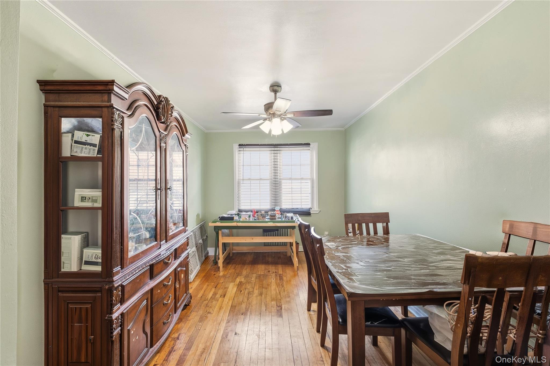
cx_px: 275
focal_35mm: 15
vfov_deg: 77.3
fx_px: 229
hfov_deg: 100.4
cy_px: 183
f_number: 8
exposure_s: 1/15
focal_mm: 10
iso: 320
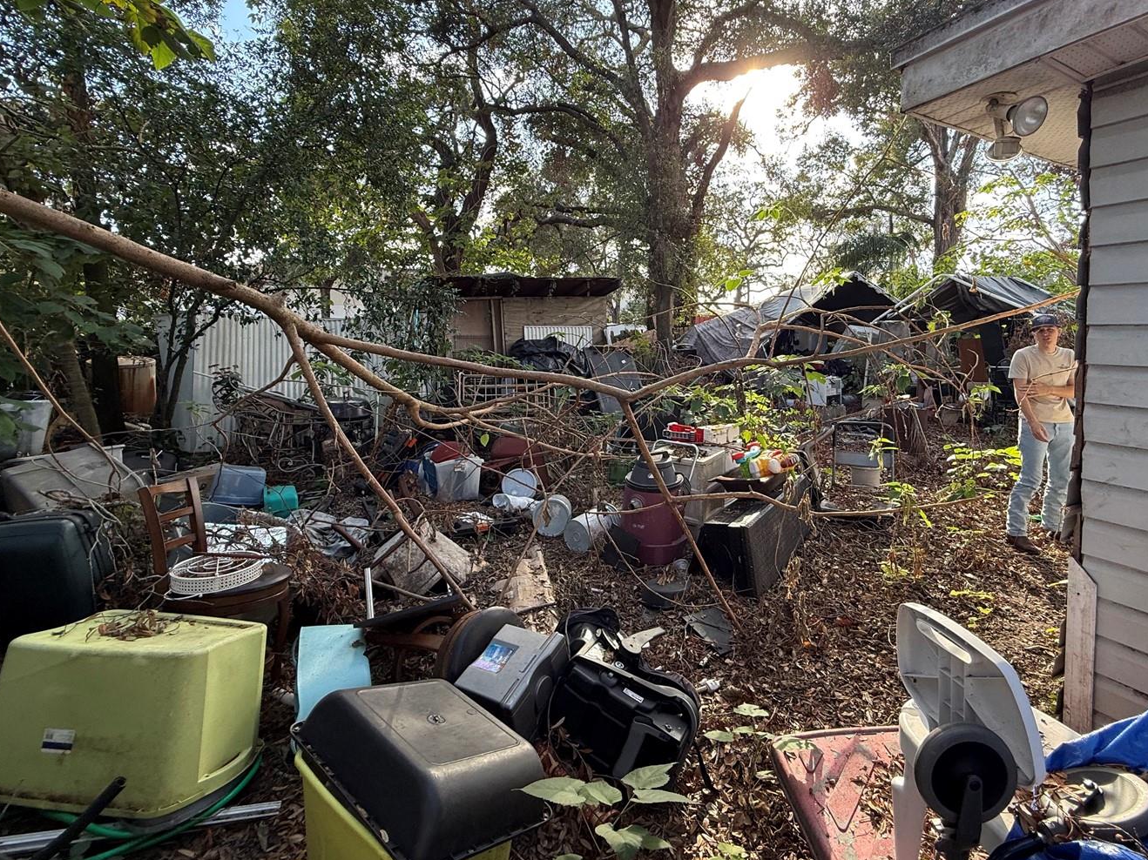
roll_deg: -0.3
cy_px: 355
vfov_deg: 74.1
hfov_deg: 90.5
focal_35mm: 17
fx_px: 564
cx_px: 649
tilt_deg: -0.7
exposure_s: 1/152
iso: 64
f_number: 2.2
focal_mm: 2.22
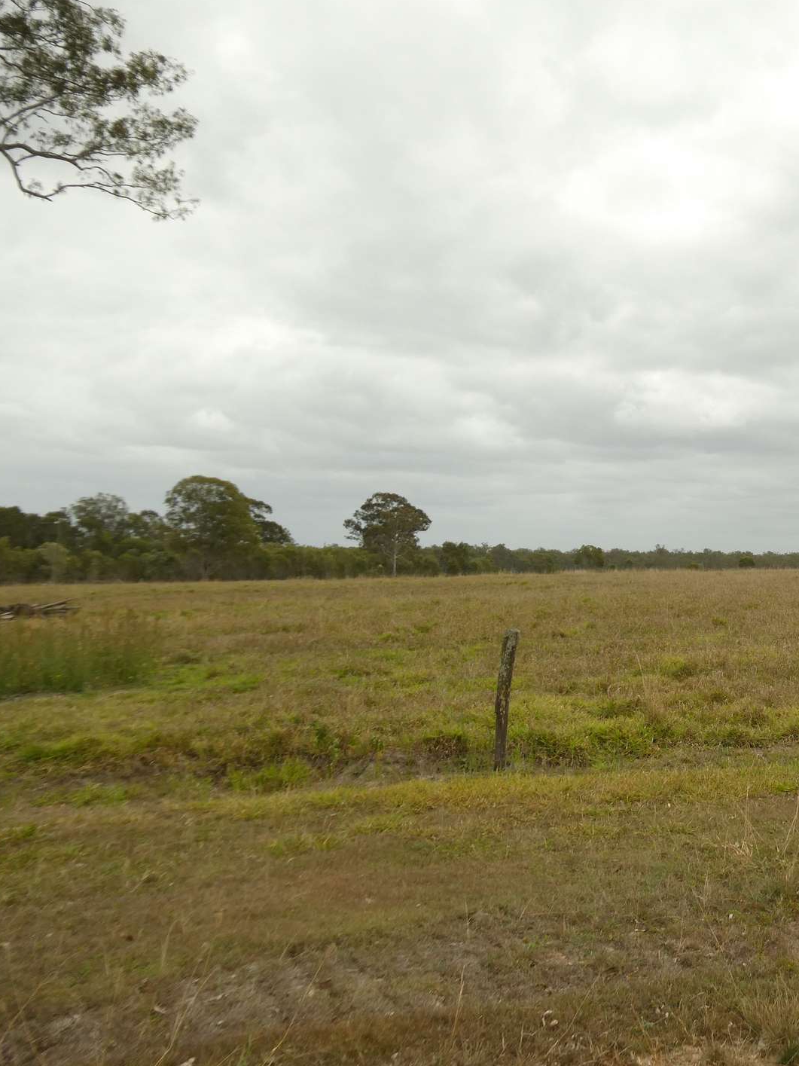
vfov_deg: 49.0
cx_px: 704
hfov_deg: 35.7
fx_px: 1170
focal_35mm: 38
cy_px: 537
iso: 80
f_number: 3.5
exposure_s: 1/1000
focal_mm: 5
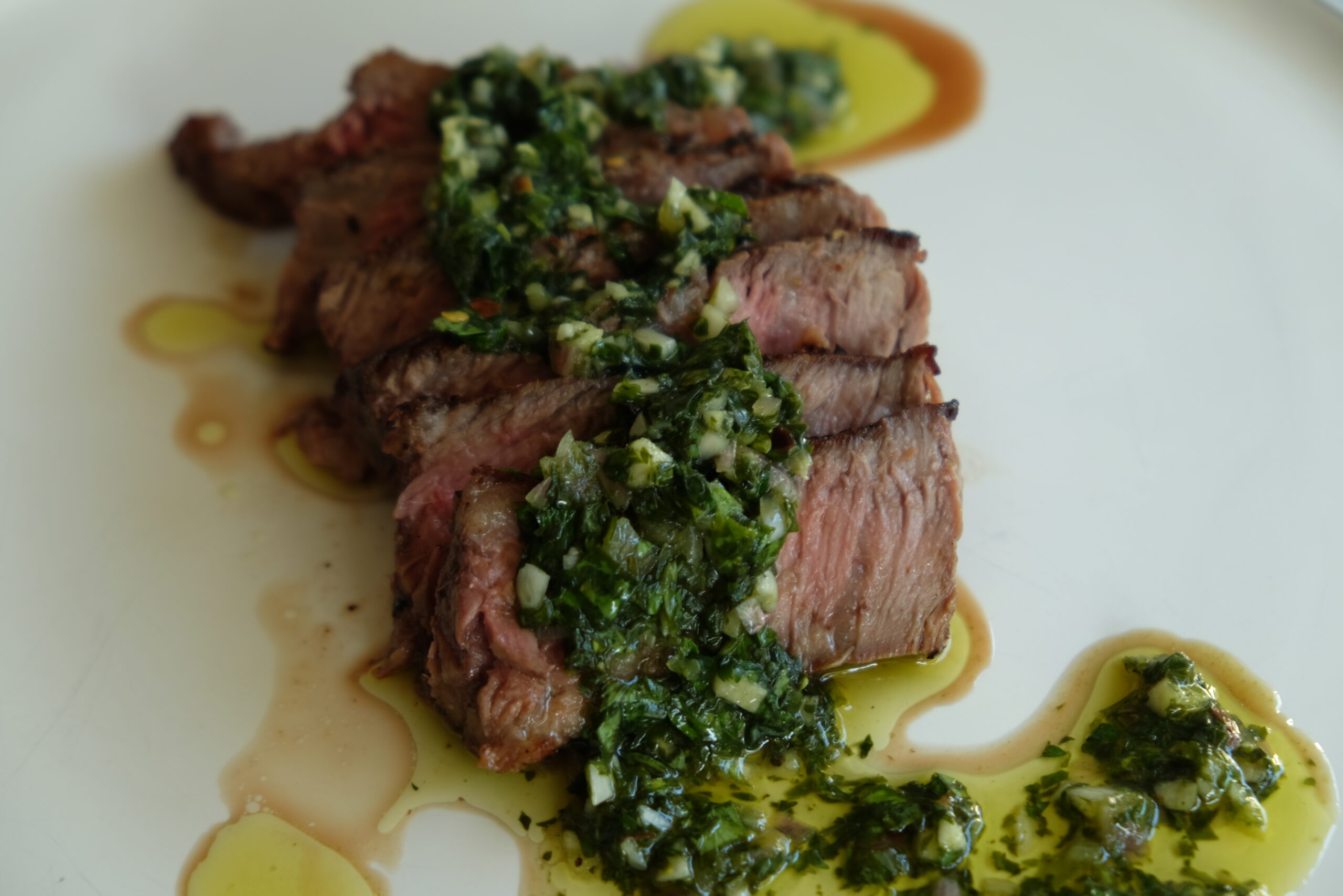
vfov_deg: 16.5
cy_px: 448
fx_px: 3096
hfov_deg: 24.5
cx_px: 672
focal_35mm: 83
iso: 100
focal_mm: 55
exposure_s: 1/15
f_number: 4
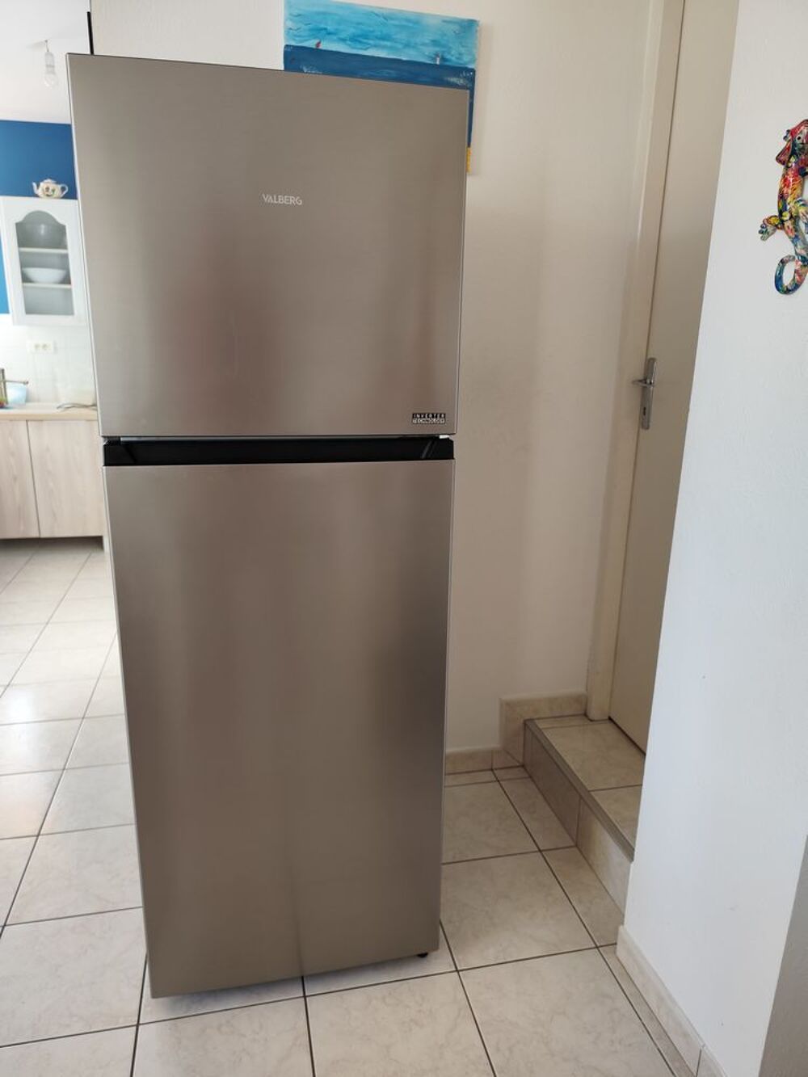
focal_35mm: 23
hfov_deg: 58.9
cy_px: 538
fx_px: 716
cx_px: 404
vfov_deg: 73.9
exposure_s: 1/100
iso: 200
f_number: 1.65
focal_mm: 6.14
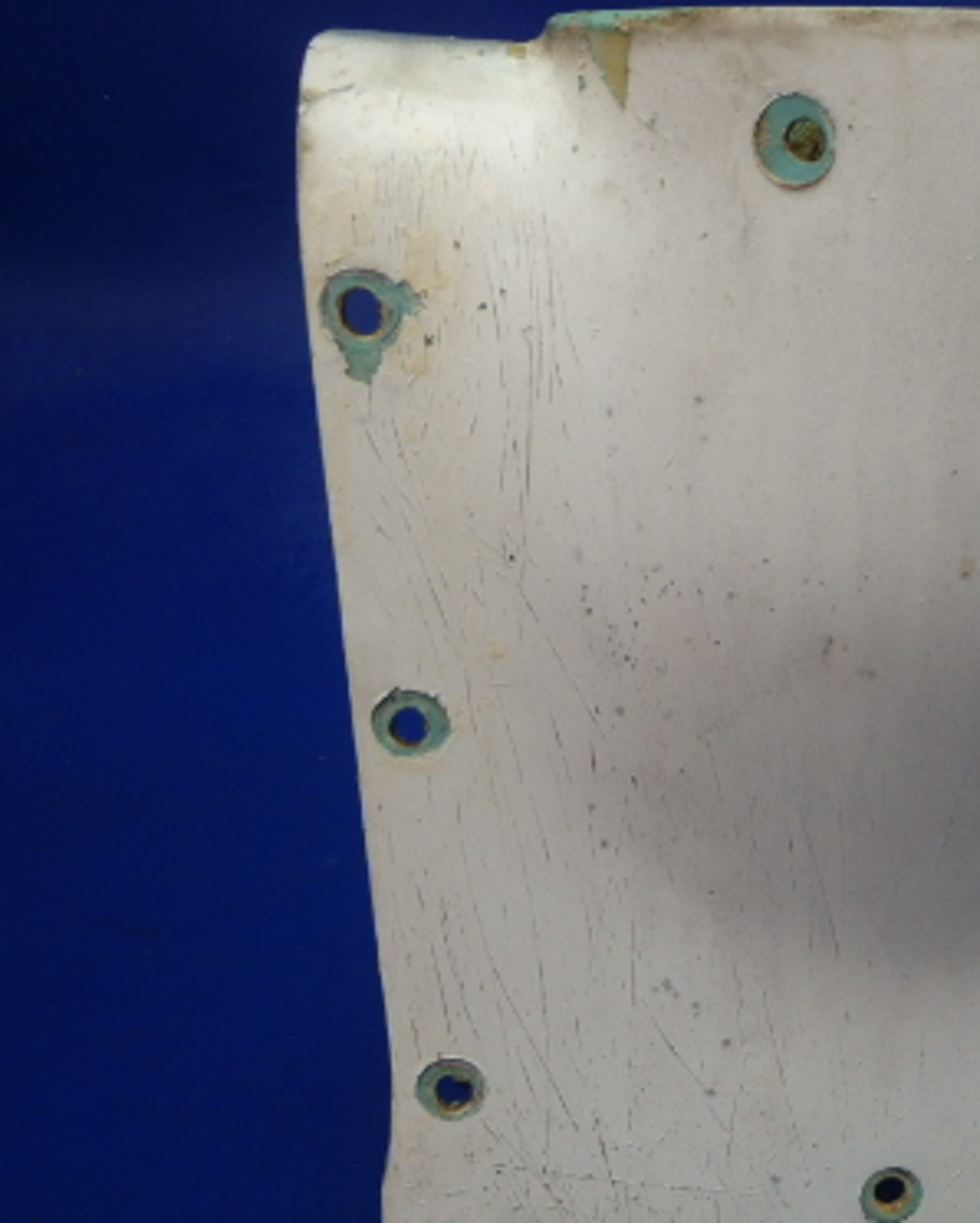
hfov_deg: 29.3
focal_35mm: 47
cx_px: 1049
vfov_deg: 39.5
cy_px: 681
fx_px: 1703
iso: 200
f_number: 3.9
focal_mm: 5
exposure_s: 1/40
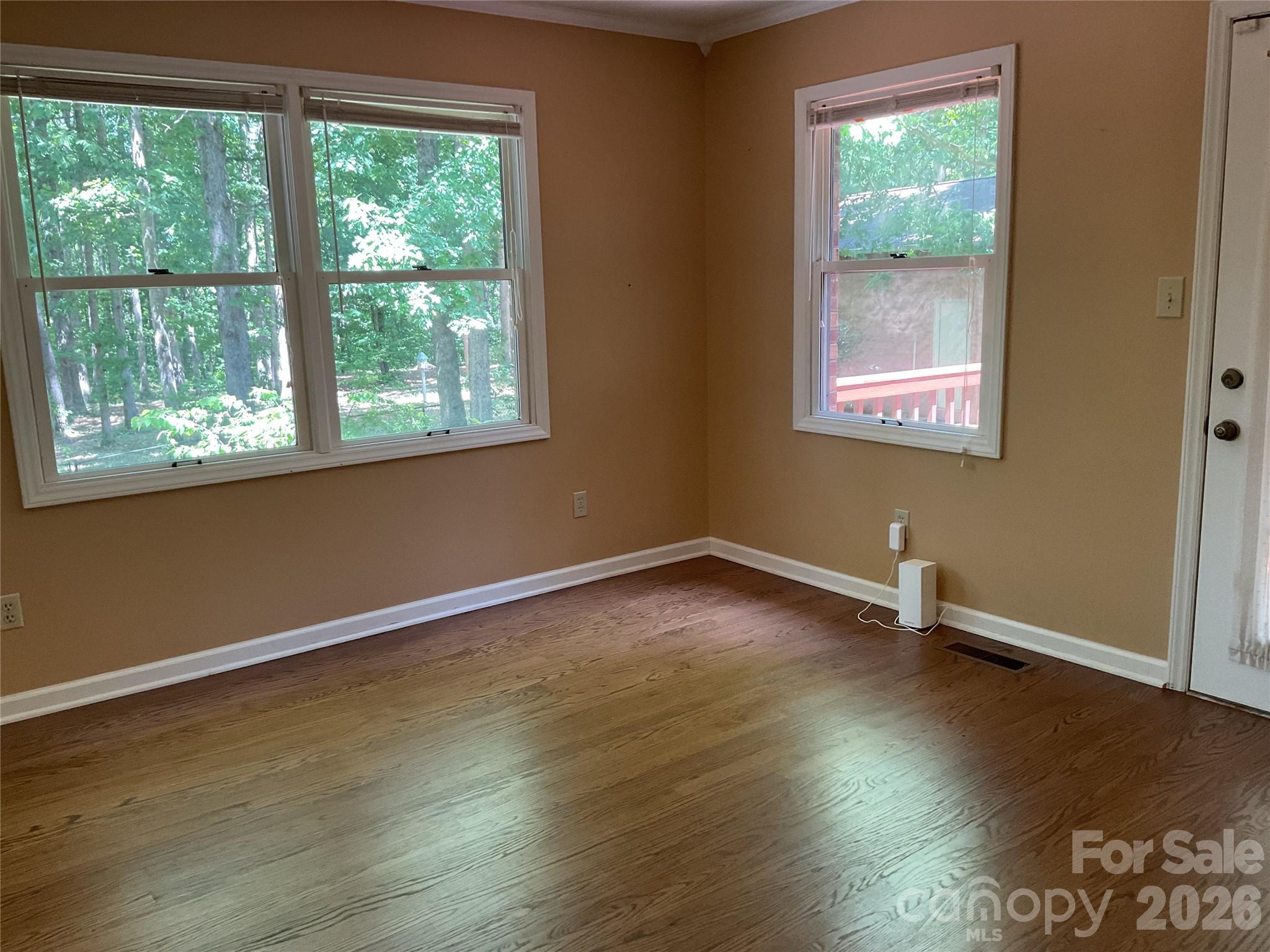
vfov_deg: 48.2
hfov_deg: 61.7
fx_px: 1064
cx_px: 635
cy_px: 476
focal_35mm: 29
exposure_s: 1/60
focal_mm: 3
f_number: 1.8
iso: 64
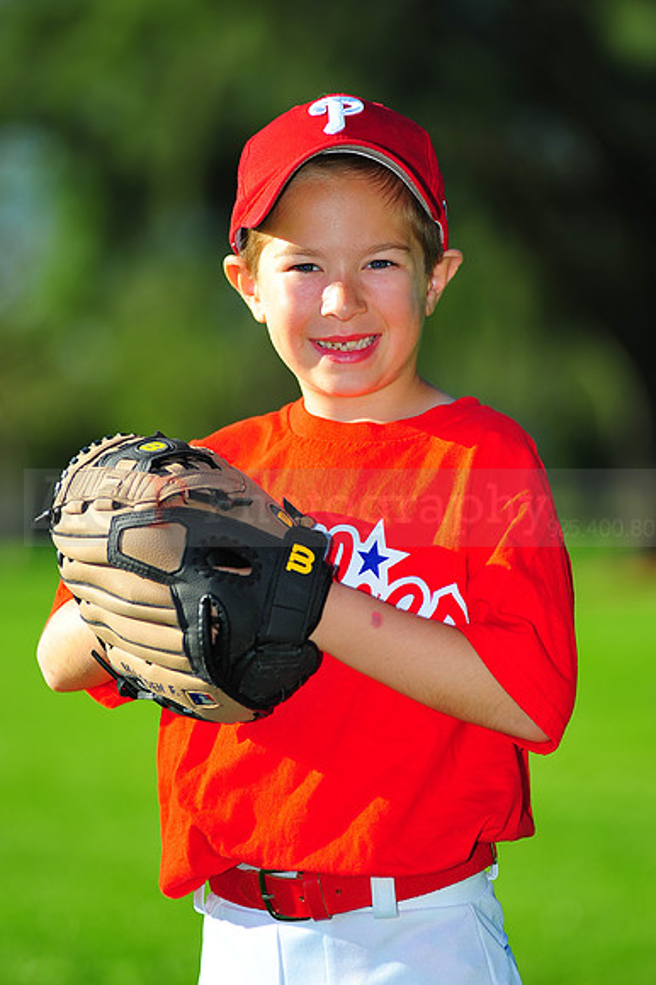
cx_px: 328
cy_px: 492
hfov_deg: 7.6
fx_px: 4925
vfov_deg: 11.4
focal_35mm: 180
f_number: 4
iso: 200
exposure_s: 1/1250
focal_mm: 180
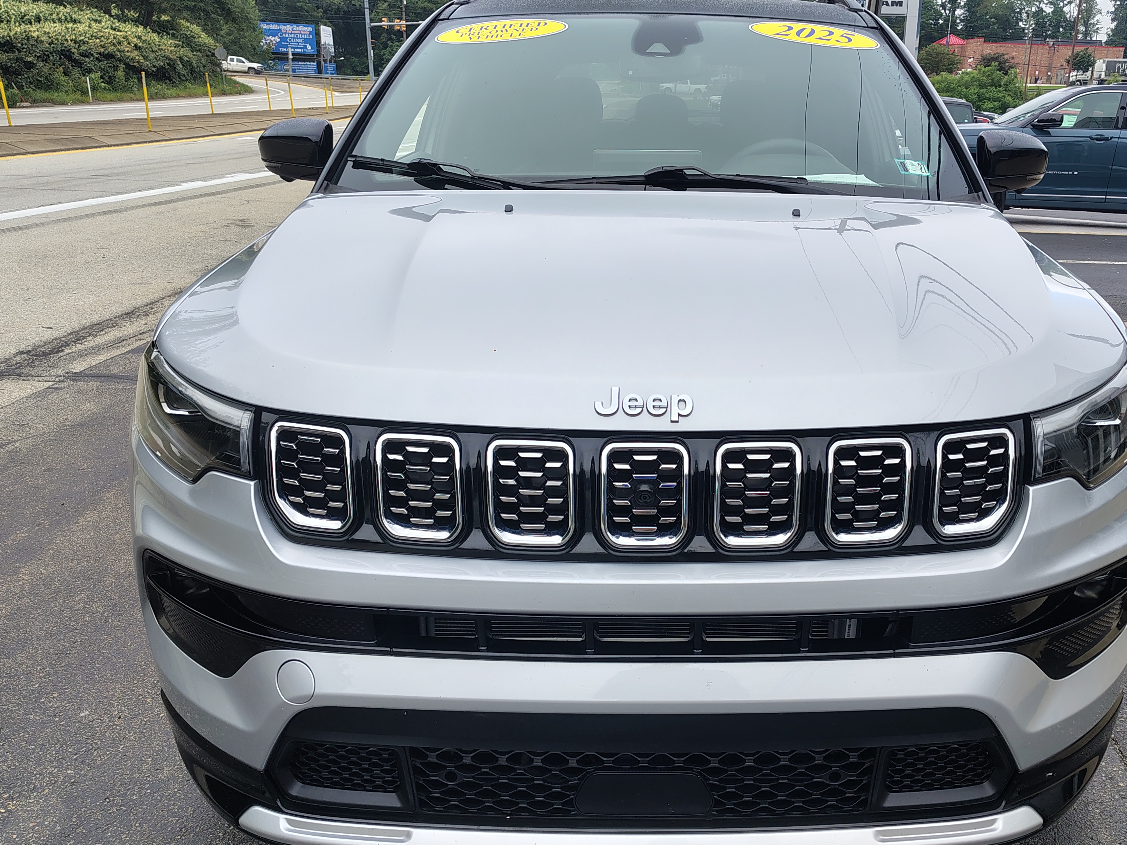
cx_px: 667
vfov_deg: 41.7
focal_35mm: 34
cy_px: 465
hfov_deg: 53.6
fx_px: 1107
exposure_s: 1/372
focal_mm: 5.56
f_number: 1.8
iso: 100
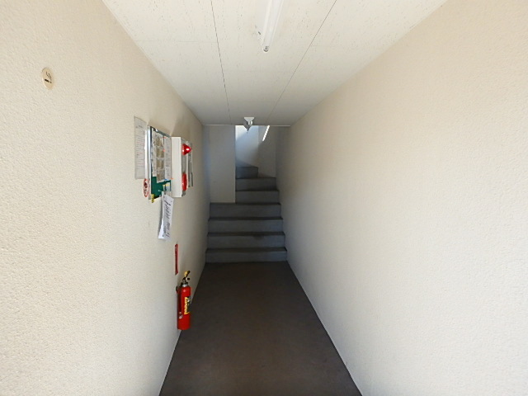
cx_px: 264
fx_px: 320
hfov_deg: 79.0
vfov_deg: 63.4
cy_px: 198
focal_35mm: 21
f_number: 3.5
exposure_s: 1/50
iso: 200
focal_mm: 3.7
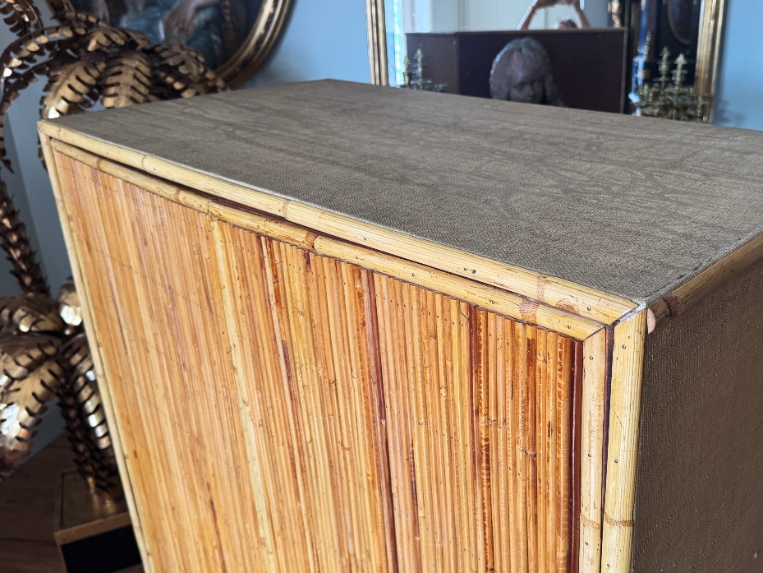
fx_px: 683
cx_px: 453
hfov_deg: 57.9
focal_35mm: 31
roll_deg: +3.5
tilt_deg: -22.6
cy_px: 273
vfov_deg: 45.4
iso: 200
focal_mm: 6.76
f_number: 1.78
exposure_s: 1/62
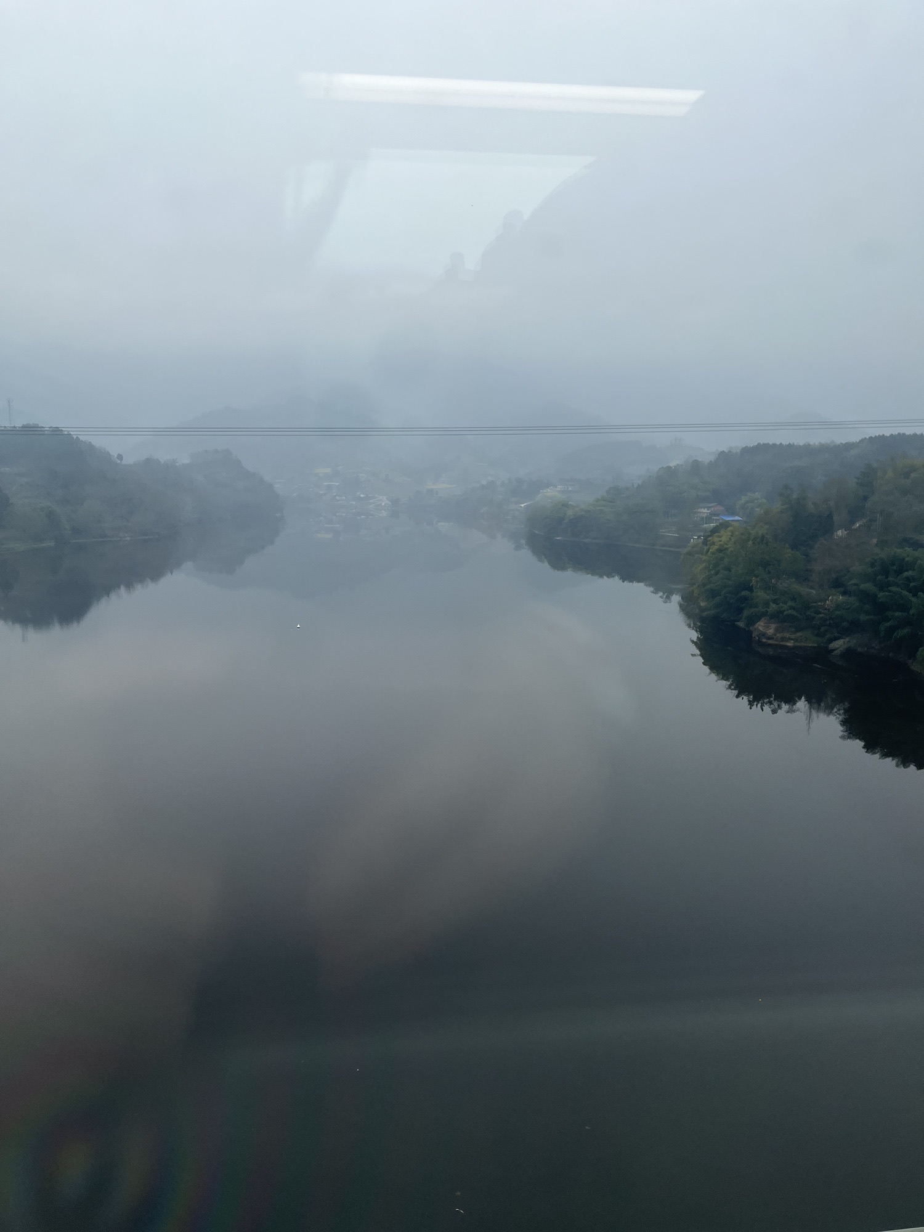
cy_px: 616
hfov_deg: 53.1
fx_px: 925
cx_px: 462
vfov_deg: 67.3
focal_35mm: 26
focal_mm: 5.1
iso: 50
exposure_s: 1/1117
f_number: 1.6
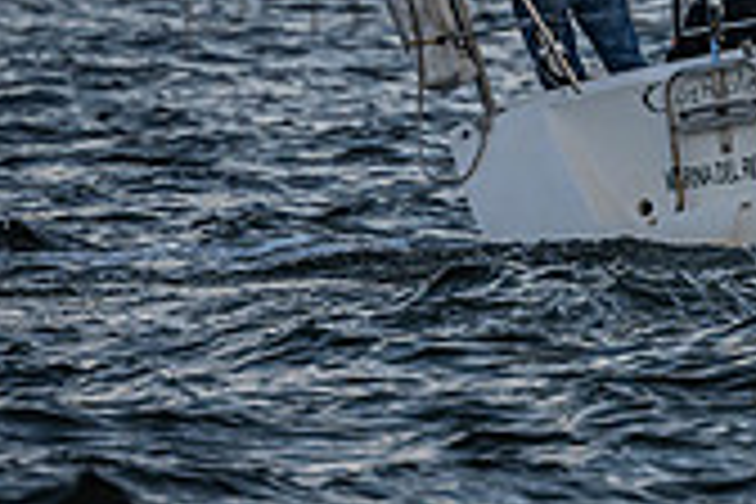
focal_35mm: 1816
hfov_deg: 1.1
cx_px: 928
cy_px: -335
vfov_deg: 0.8
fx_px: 38133
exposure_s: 1/2500
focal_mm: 400
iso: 400
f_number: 5.6
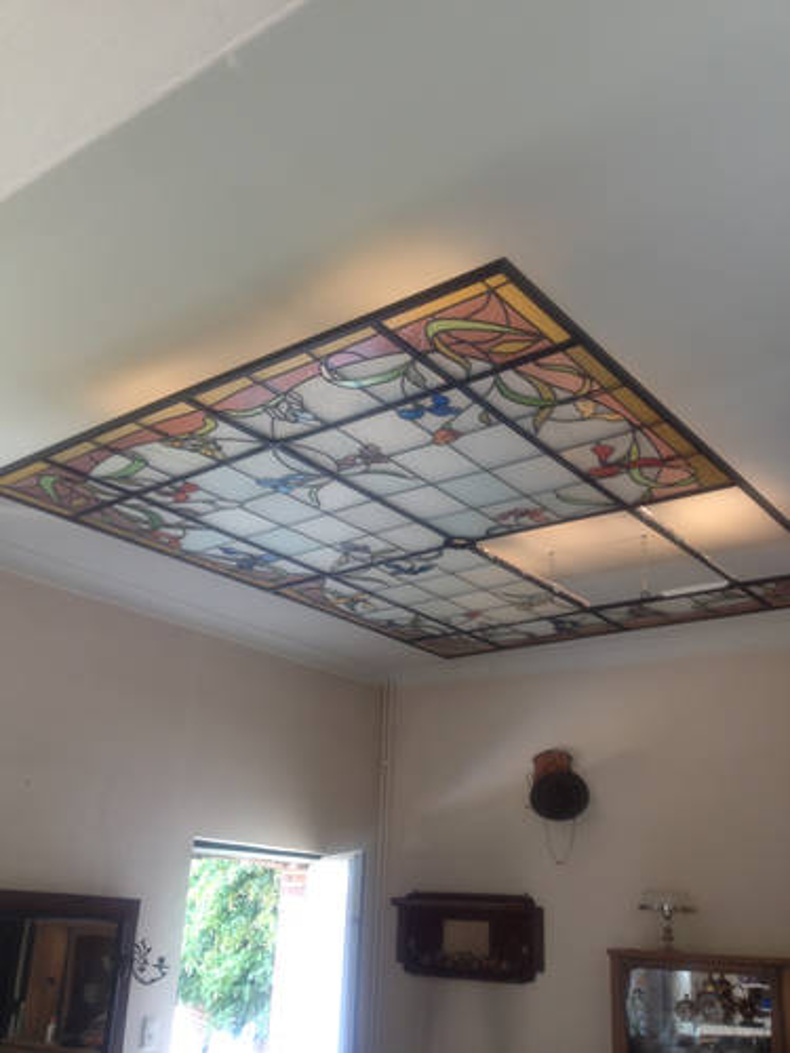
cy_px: 526
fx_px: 1065
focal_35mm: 35
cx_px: 395
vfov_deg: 52.6
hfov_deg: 40.7
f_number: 2.4
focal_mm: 4.28
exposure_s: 1/24
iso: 50
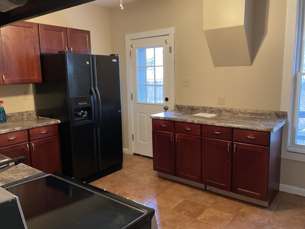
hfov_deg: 61.7
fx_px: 256
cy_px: 114
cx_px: 152
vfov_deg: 48.2
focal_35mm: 29
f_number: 1.8
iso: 400
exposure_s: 1/30
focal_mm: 3
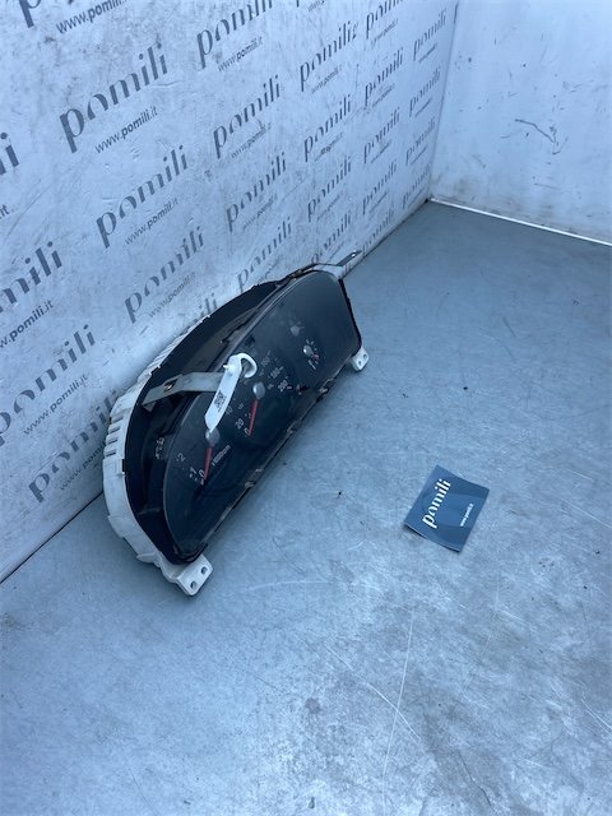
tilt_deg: -40.8
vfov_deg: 67.3
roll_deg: -4.2
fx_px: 613
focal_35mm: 26
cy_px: 408
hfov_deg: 53.1
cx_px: 306
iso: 32
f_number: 1.8
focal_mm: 4.25
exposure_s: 1/898
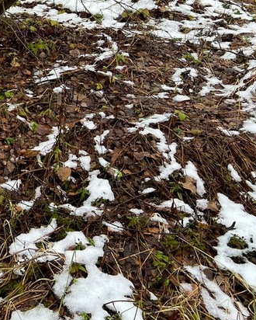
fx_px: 596
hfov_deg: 21.4
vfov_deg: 29.0
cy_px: 43
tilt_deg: -18.6
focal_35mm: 63
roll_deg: +1.1
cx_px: -95
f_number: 1.5
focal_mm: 5.7
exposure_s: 1/166
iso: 40
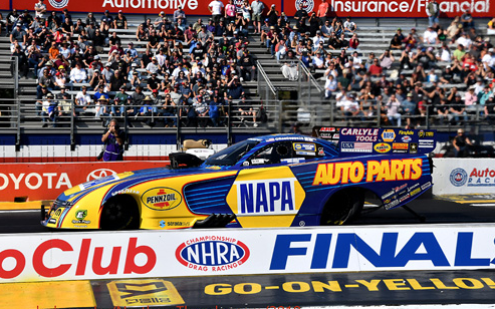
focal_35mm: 59
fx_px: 796
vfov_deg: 22.0
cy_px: 162
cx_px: 248
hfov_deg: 34.6
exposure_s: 1/2000
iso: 160
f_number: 5.6
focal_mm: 38
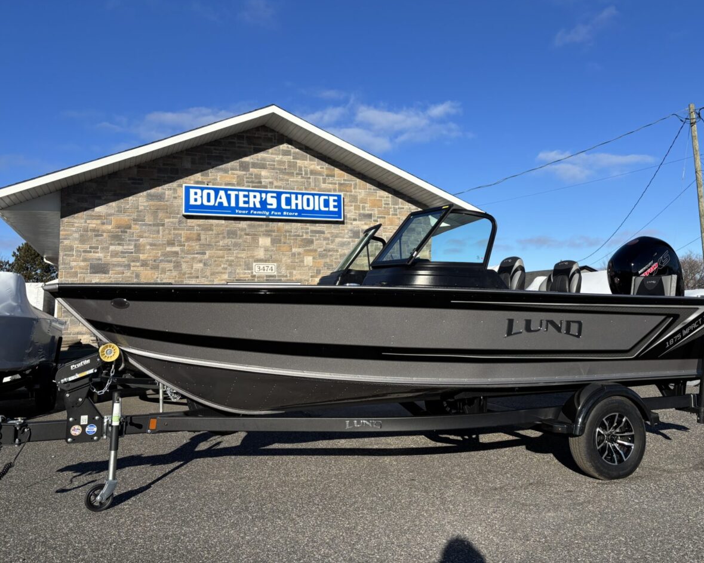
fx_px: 646
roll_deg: +1.3
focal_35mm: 31
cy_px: 242
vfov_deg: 47.0
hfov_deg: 57.1
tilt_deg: +6.1
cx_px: 382
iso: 50
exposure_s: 1/3937
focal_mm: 5.96
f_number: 1.6
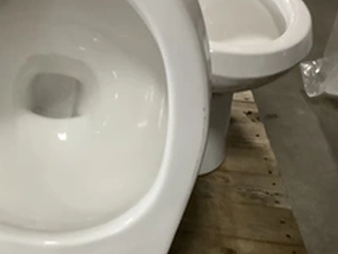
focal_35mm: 59
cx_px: 100
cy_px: 130
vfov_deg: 24.9
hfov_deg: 32.3
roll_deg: -9.1
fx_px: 577
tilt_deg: -35.8
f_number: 2.4
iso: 320
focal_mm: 3.3
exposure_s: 1/40
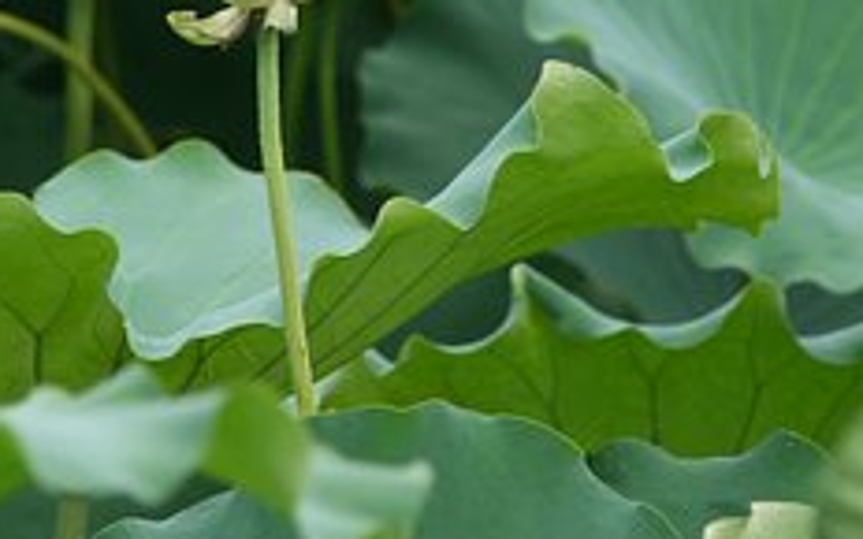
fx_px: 15923
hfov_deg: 3.1
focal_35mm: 677
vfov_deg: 1.9
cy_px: -17
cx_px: 275
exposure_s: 1/180
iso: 200
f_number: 6.3
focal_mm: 200
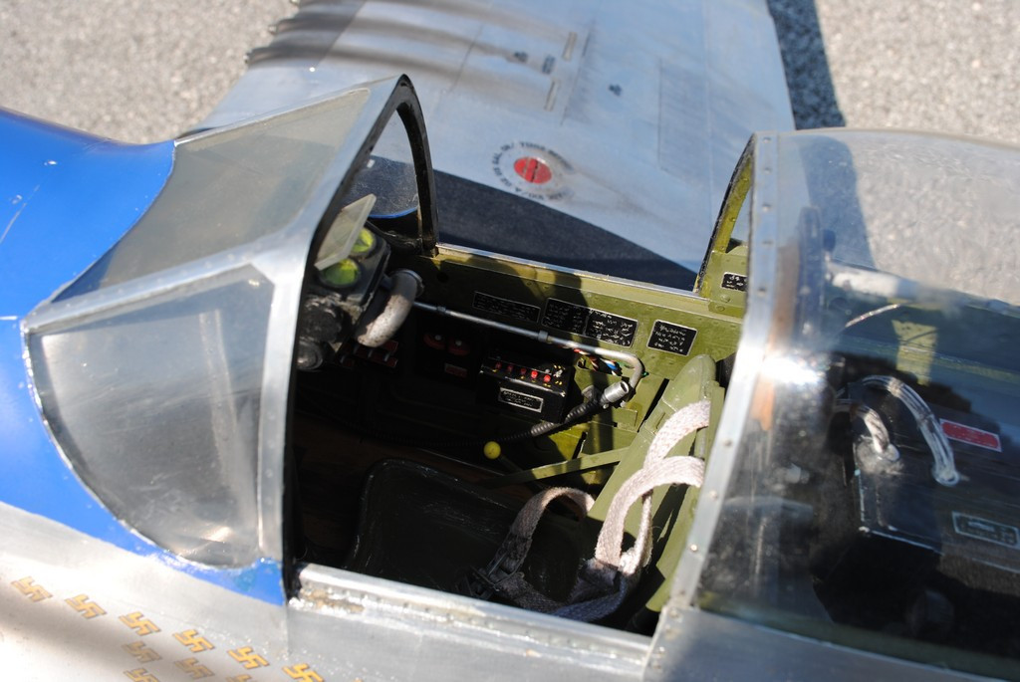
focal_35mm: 39
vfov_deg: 34.3
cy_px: 341
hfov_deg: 49.5
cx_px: 510
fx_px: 1106
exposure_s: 1/160
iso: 100
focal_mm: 26
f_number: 8
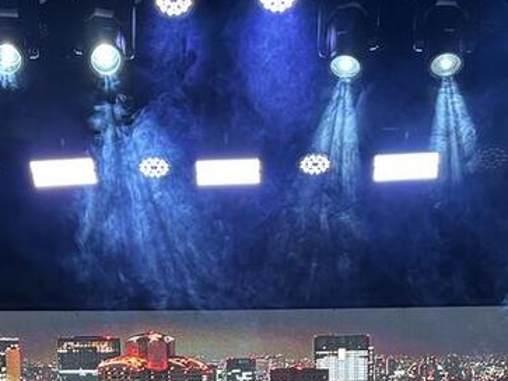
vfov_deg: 15.5
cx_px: 206
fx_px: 1262
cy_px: 612
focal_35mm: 86
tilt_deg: +3.4
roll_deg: +0.7
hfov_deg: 22.7
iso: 125
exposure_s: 1/60
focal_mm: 5.96
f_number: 1.6
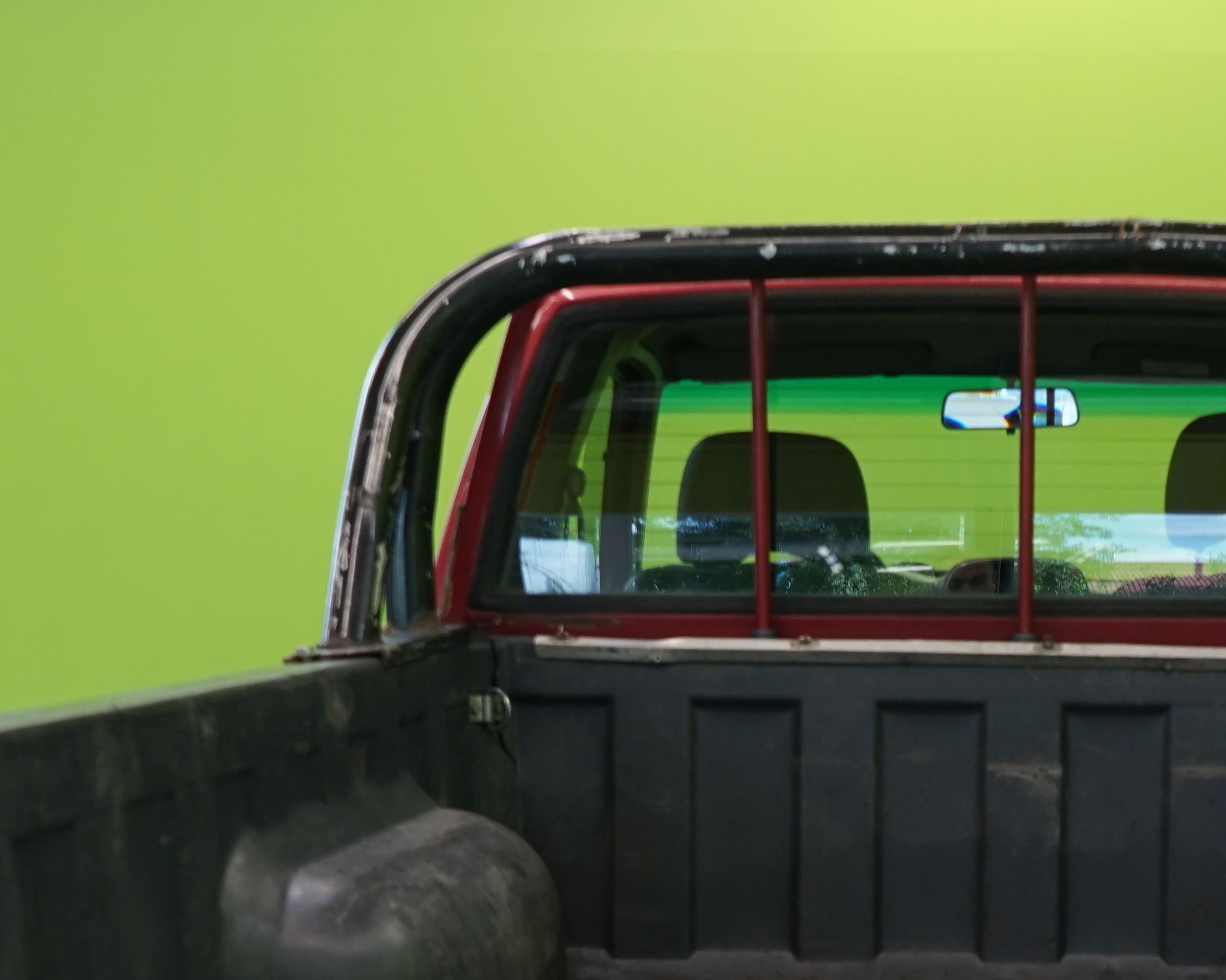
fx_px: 2467
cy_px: 1051
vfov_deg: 21.4
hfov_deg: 27.2
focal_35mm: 68
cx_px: 1041
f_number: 5.6
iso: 400
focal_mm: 28
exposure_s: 1/30
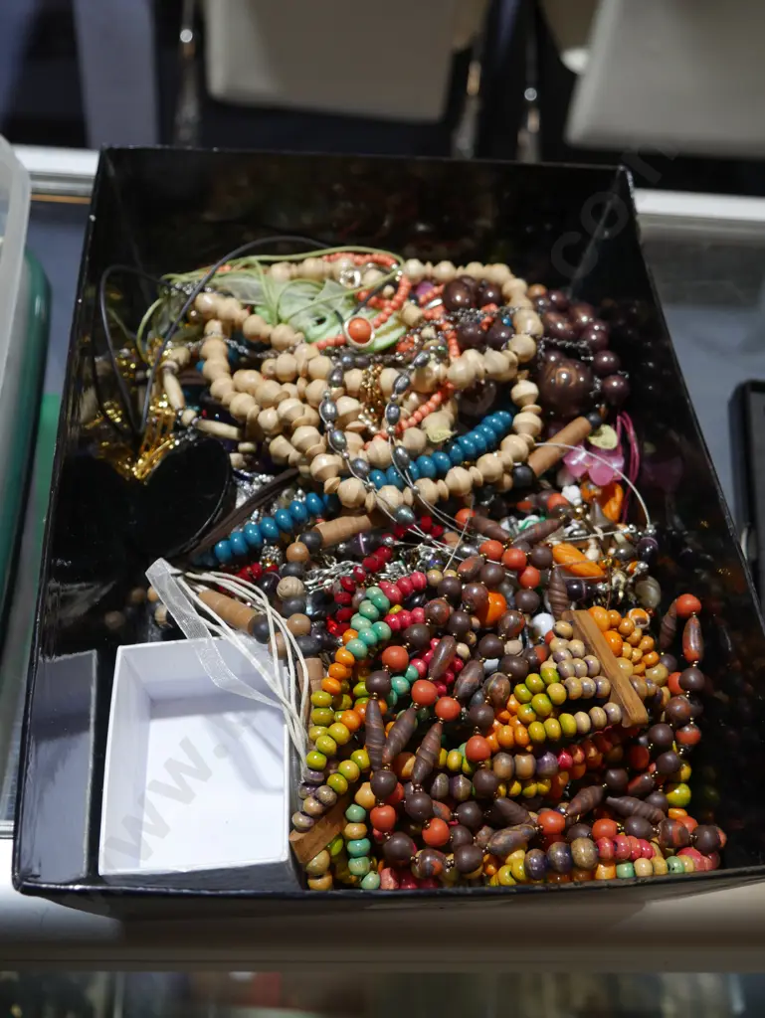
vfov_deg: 46.8
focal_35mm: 40
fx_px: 1178
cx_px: 382
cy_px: 509
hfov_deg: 36.0
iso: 320
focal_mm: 20
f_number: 4.4
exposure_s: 1/60
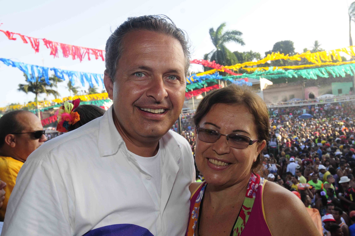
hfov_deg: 57.3
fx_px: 325
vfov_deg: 39.9
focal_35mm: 33
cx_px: 178
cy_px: 118
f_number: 8
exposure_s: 1/100
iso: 200
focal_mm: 22
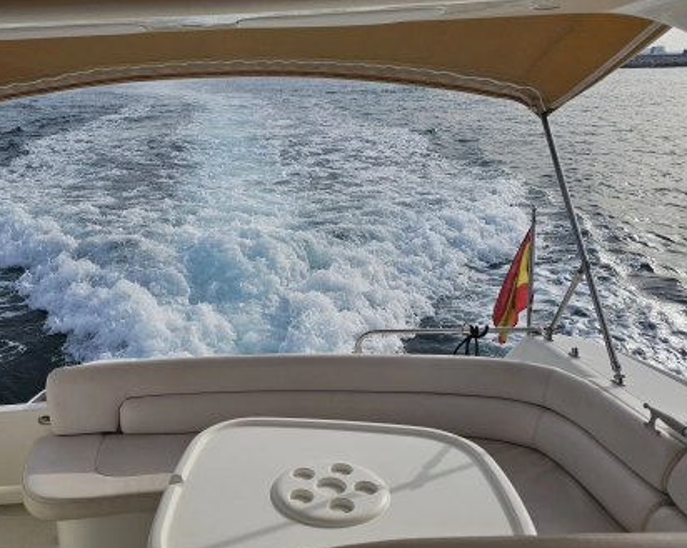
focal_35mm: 30
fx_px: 610
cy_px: 302
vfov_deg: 48.4
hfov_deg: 57.7
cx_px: 238
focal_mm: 6.3
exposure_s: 1/1509
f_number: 1.7
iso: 16
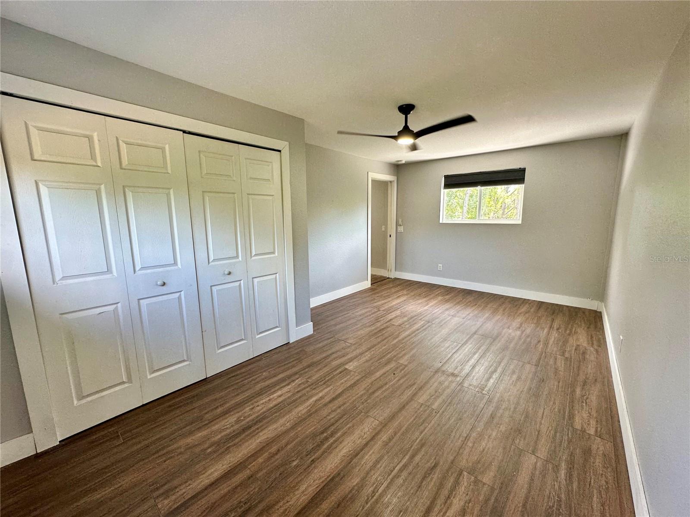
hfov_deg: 102.1
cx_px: 345
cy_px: 258
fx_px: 279
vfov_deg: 85.7
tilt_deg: -8.3
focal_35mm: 14
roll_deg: +0.7
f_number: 2.2
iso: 125
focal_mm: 2.22
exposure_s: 1/120
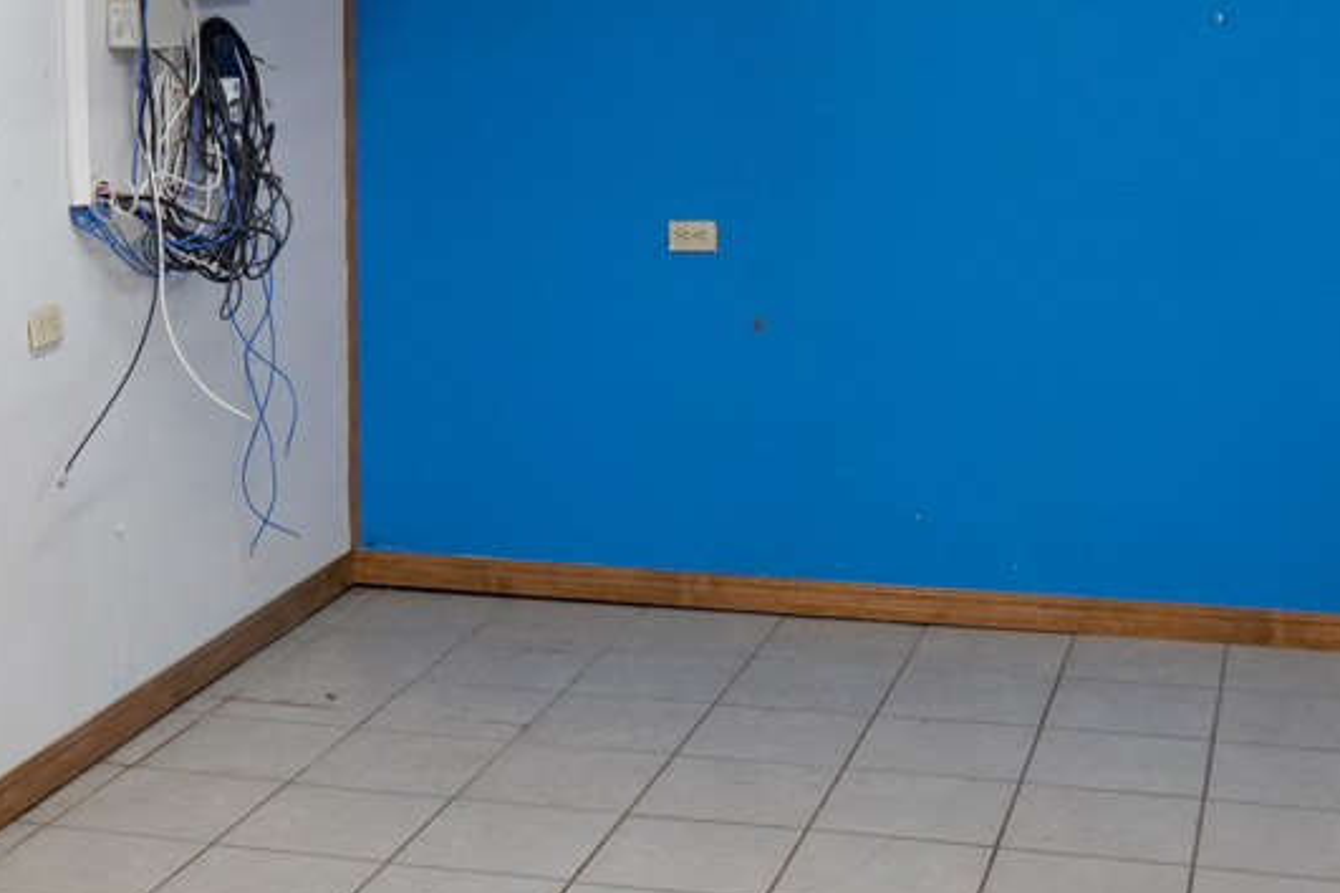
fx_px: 2270
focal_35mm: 61
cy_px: 341
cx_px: 573
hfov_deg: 32.8
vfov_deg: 22.2
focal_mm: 18
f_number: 4
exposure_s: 1/160
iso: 1000
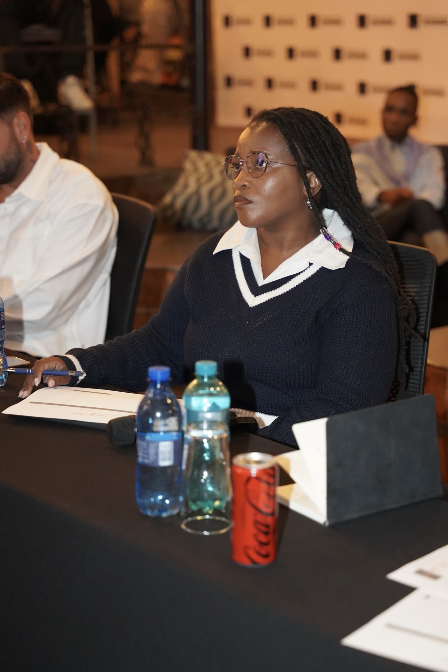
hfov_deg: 19.4
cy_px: 336
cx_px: 224
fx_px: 1307
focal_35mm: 70
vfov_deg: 28.9
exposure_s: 1/60
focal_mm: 70
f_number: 2.8
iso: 6400
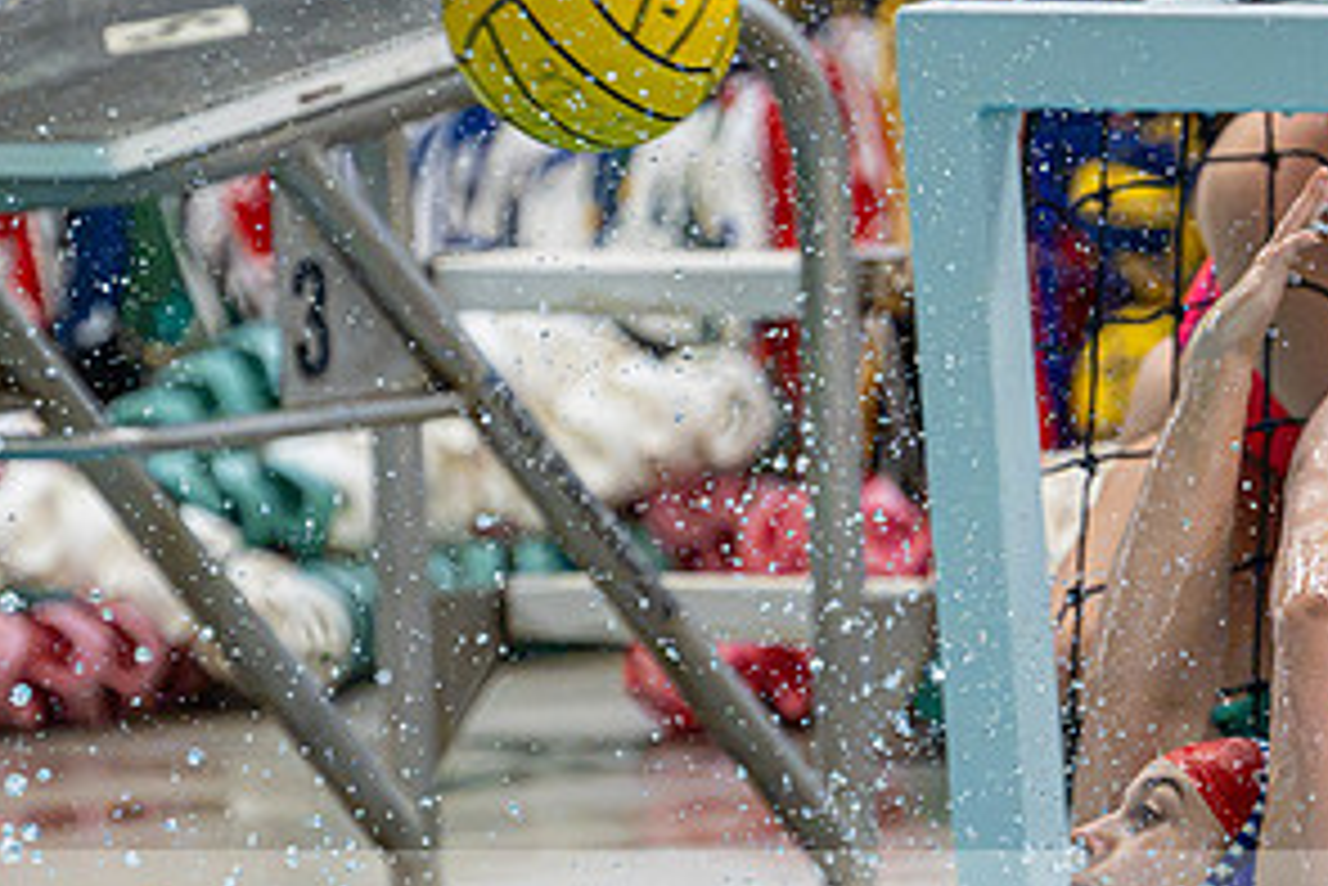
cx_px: 936
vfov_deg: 2.2
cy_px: 519
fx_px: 23361
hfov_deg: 3.3
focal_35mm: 633
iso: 14400
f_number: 4
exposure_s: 1/1000
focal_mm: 220
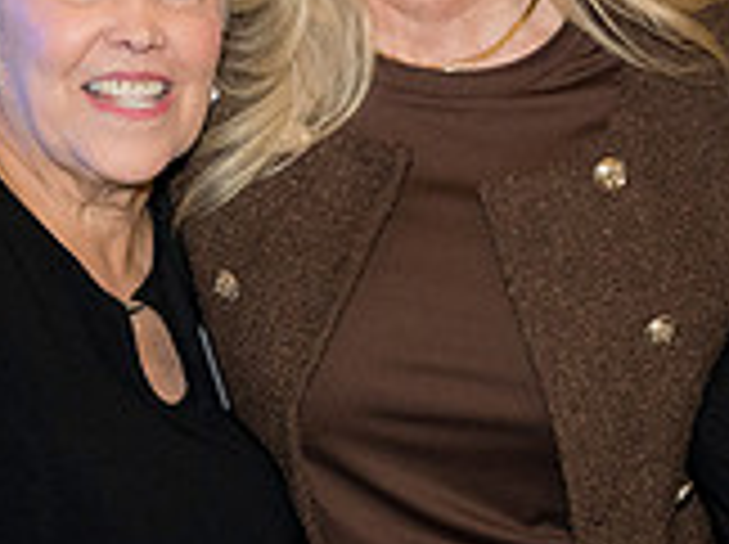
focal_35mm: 224
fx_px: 4710
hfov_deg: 8.8
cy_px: 101
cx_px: 450
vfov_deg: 6.6
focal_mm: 65
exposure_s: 1/125
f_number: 4
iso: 3200
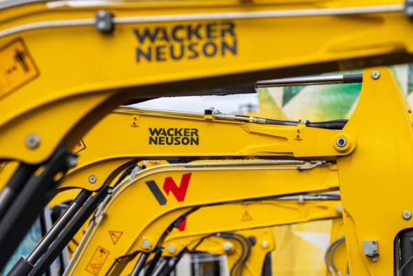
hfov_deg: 12.1
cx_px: 206
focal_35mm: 170
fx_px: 1950
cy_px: 138
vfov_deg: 8.1
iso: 250
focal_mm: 170
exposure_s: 1/250
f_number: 8
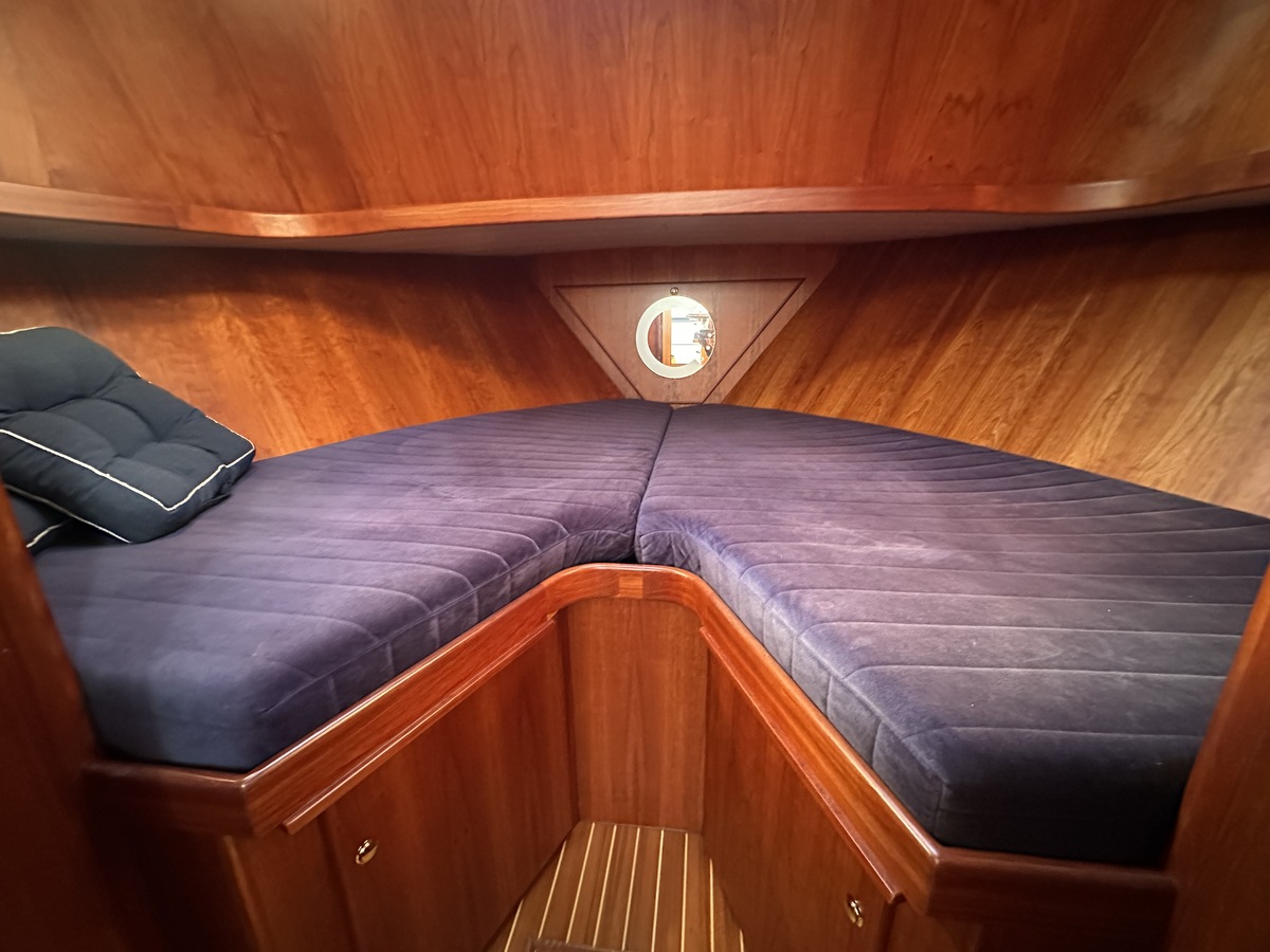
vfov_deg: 85.7
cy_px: 476
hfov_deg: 102.1
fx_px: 514
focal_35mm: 14
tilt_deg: -15.5
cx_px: 635
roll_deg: +1.0
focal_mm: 2.22
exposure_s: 1/53
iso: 1250
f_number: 2.2
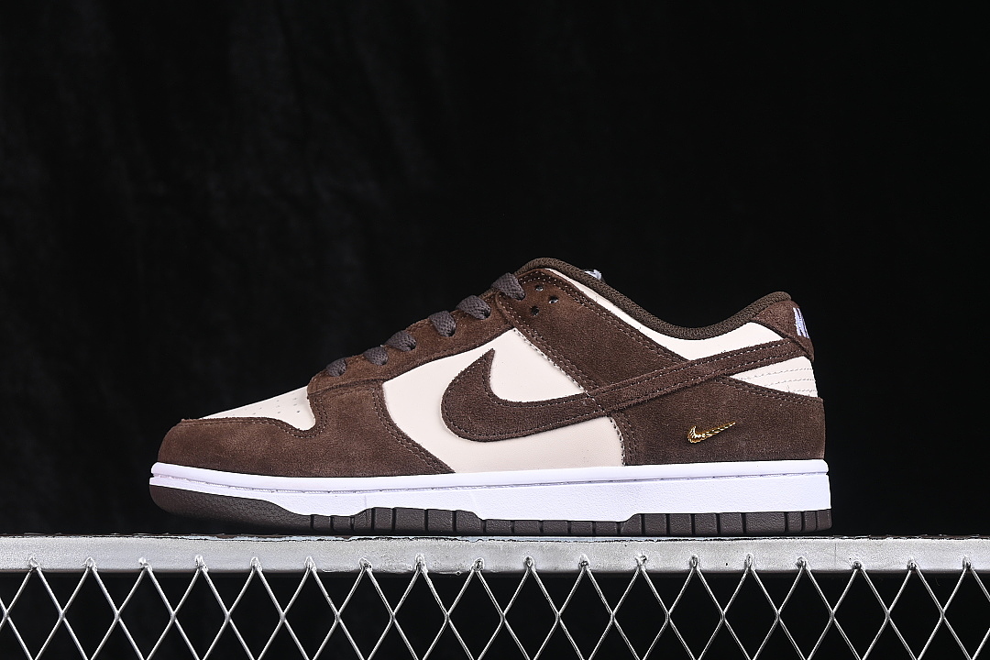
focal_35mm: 75
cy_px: 330
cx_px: 495
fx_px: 2062
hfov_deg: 27.0
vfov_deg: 18.2
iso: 160
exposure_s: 1/80
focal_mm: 50
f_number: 7.1
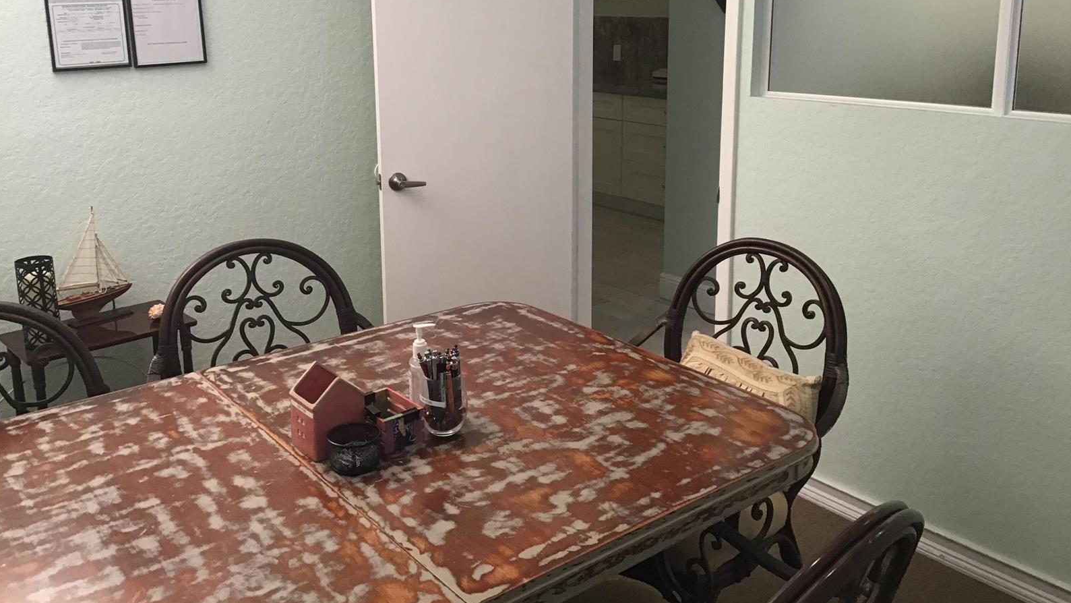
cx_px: 536
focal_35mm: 34
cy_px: 202
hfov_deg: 58.0
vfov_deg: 34.3
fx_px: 966
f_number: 2.4
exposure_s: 1/30
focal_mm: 3.3
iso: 64
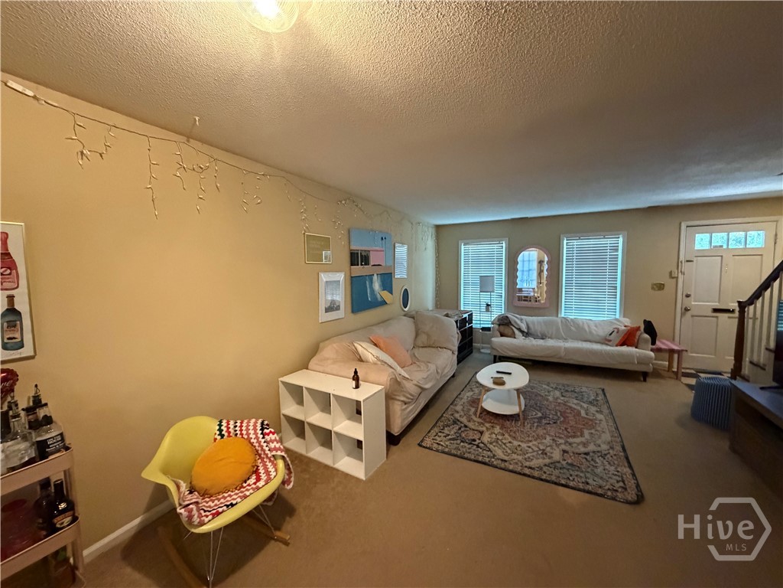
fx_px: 317
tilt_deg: -3.4
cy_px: 294
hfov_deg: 102.1
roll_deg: +1.2
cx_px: 392
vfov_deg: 85.7
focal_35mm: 14
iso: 1250
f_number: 2.2
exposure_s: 1/60
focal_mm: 2.22
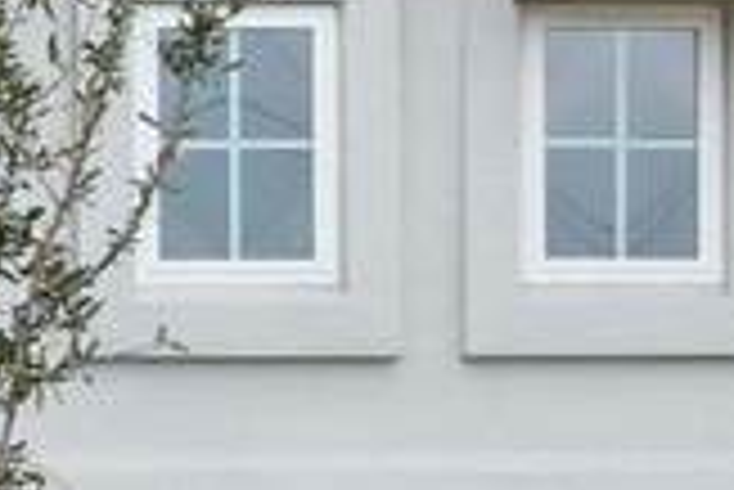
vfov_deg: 4.9
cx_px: -1072
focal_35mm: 282
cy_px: 128
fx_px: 5755
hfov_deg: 6.9
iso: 400
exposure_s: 1/400
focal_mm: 24
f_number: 8
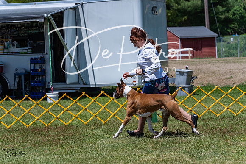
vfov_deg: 10.0
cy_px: 82
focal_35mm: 137
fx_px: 936
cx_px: 123
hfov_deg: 15.0
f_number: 7.1
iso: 320
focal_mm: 137
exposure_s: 1/1600
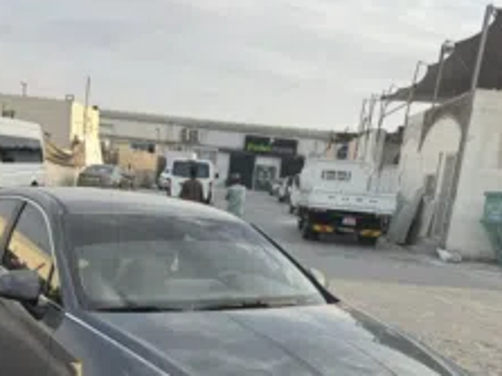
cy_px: 322
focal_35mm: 43
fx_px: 623
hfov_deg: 43.8
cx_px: 214
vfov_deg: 32.3
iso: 80
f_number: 1.78
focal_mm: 6.76
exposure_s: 1/2232
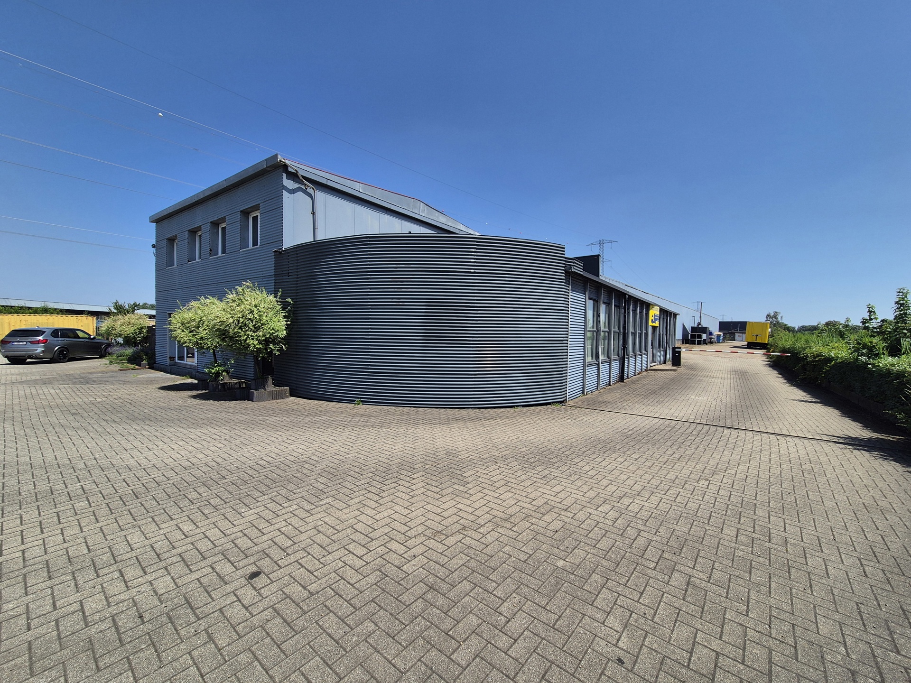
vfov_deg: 89.9
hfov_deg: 106.2
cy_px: 342
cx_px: 456
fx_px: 342
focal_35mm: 13
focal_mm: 2.2
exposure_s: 1/2528
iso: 50
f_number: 2.2
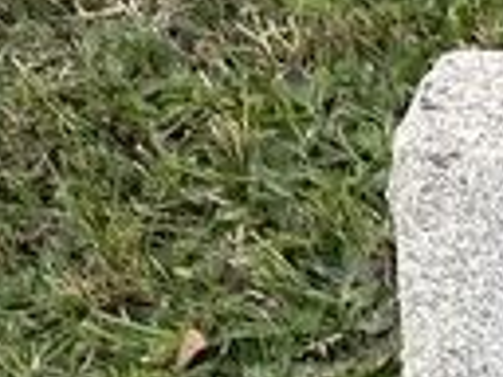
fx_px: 2354
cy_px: 844
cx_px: 1462
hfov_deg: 9.7
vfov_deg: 8.5
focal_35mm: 162
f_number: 1.6
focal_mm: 5.1
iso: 125
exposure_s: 1/110
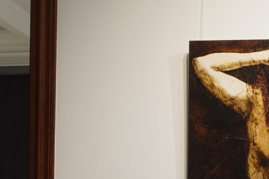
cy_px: 185
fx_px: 635
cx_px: 125
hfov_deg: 23.9
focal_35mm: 85
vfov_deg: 15.7
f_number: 8
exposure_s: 1/4
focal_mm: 24
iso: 400
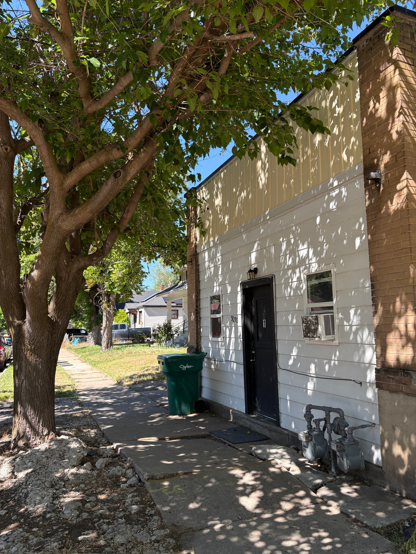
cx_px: 208
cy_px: 277
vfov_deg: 67.3
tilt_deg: +6.6
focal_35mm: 26
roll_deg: -0.1
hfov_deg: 53.1
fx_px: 417
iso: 64
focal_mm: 5.96
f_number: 1.6
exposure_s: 1/731
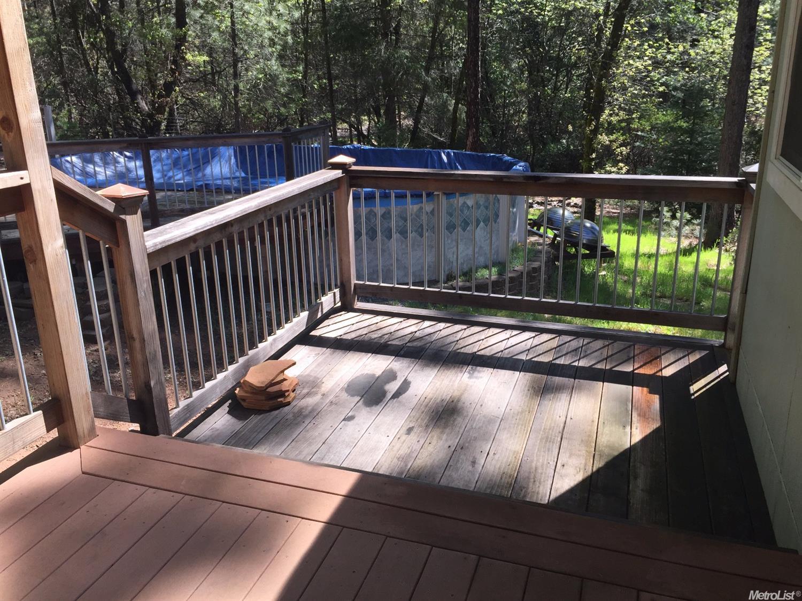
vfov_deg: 48.2
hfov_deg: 61.7
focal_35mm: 29
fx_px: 672
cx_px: 401
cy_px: 300
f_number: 2.2
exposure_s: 1/514
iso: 32
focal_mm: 4.15
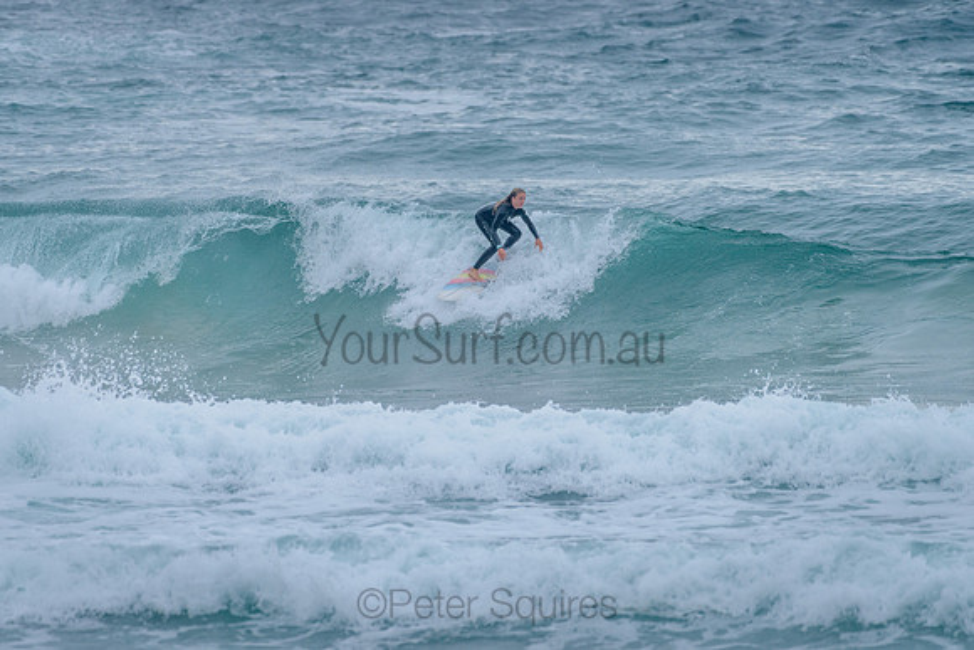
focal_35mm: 613
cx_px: 488
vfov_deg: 2.2
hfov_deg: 3.4
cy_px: 253
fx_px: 16582
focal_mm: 500
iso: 720
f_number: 5.6
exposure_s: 1/1250
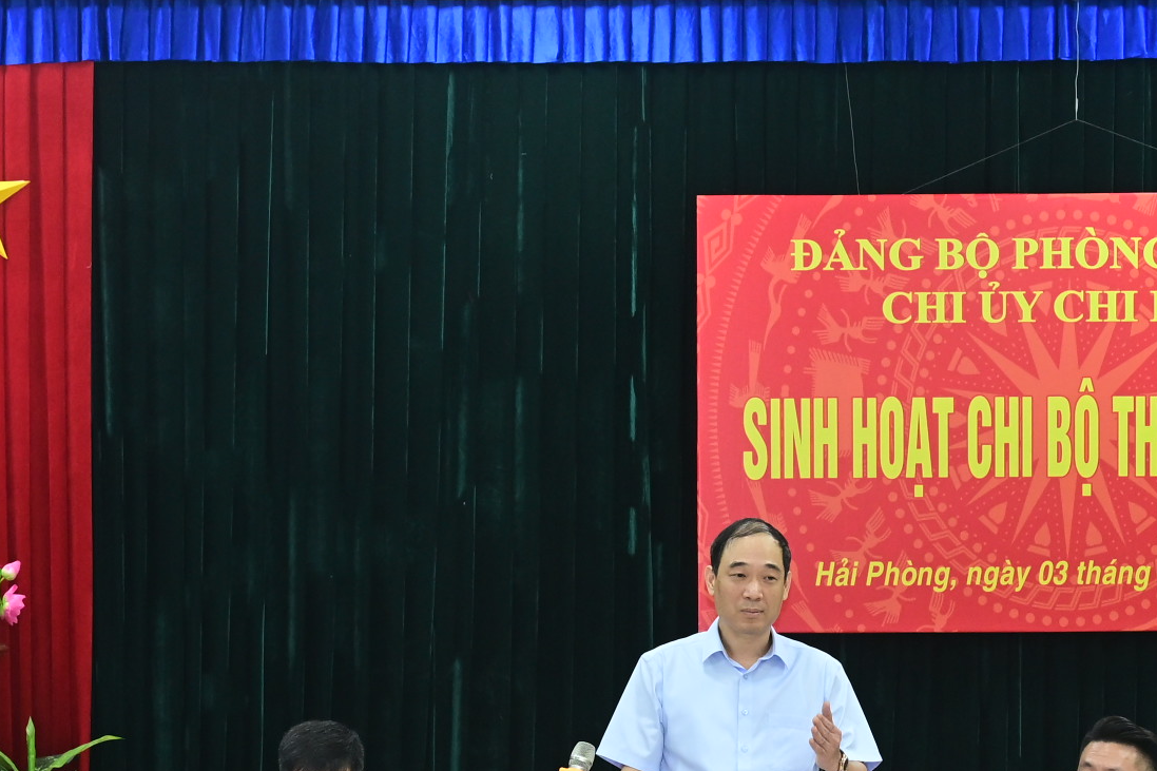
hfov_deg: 20.0
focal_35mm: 102
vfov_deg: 13.3
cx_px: 495
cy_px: 708
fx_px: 3277
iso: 1600
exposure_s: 1/125
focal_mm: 37
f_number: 4
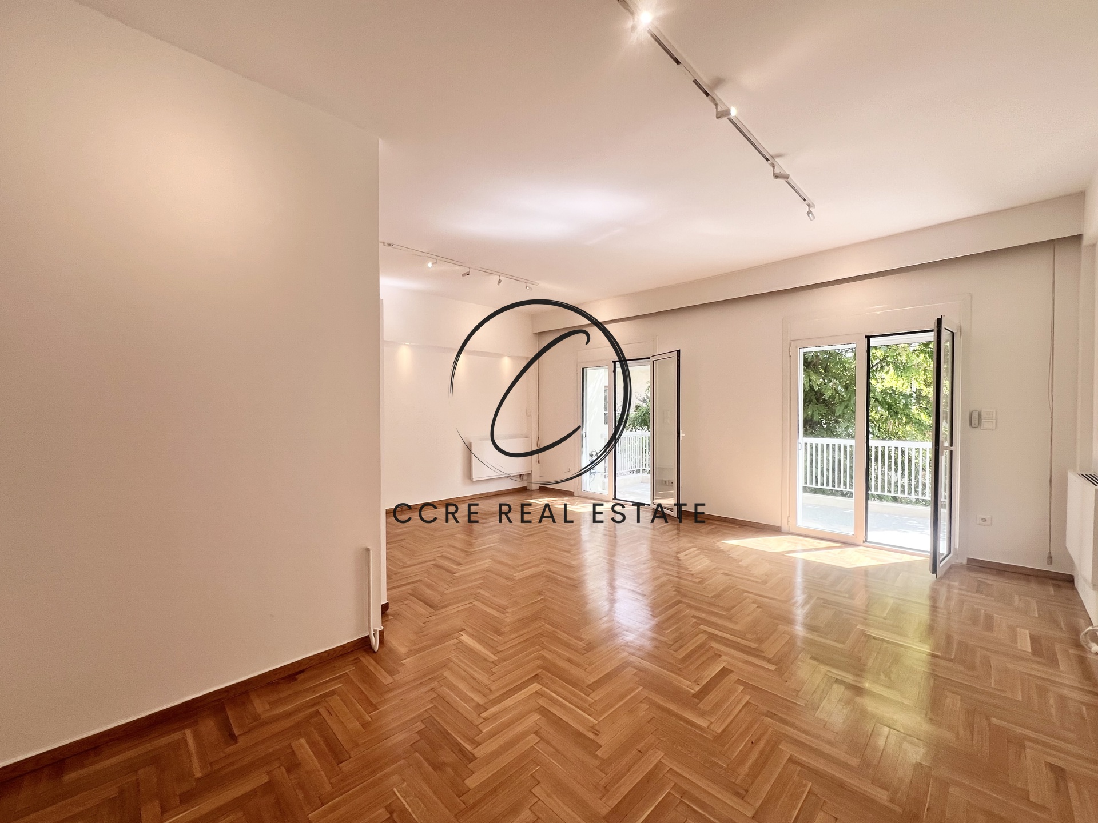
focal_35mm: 13
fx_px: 412
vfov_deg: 89.9
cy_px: 412
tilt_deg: -0.1
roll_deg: -0.3
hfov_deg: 106.2
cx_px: 549
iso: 32
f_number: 1.8
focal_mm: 1.57
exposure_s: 1/184
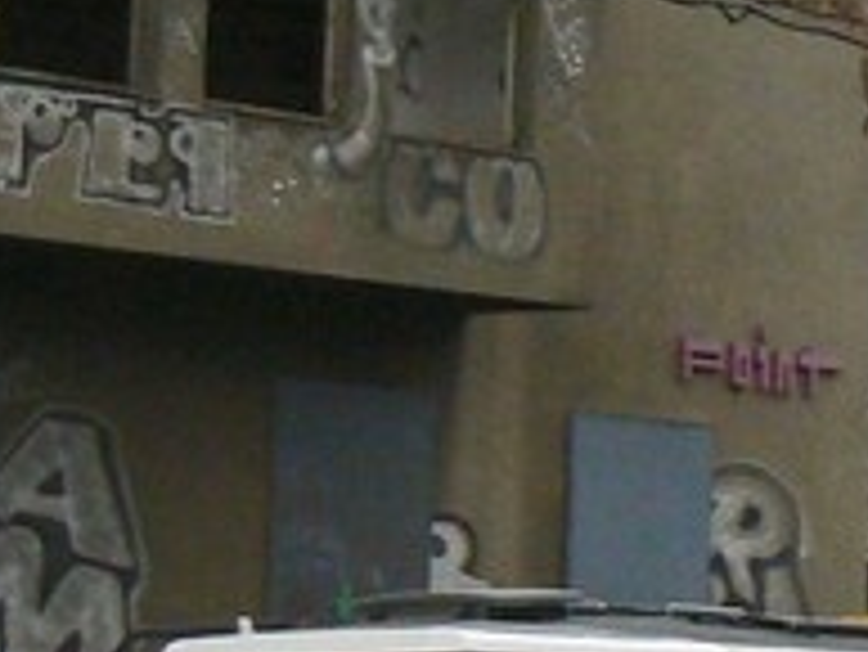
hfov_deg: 8.8
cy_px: 420
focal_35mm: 214
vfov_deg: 6.9
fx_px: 5369
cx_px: 1709
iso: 200
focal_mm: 7.7
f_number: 2.8
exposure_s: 1/250
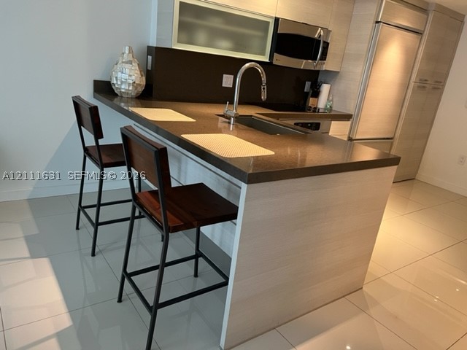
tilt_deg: -18.3
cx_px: 234
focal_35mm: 26
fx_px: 351
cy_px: 175
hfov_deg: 67.3
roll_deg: -7.6
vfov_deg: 53.1
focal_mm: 5.7
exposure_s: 1/60
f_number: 1.5
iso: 200
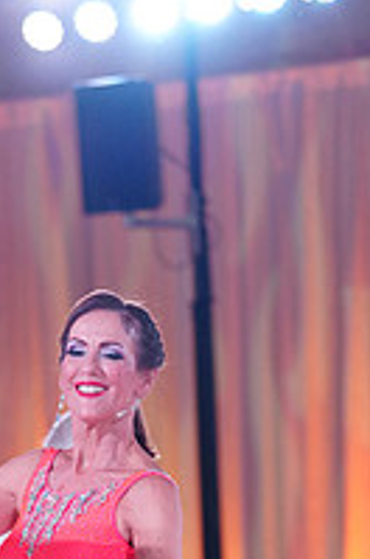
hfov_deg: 5.3
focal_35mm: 260
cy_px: 809
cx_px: -7
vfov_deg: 7.8
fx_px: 4022
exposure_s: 1/400
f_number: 2.8
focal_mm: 89
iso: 1600
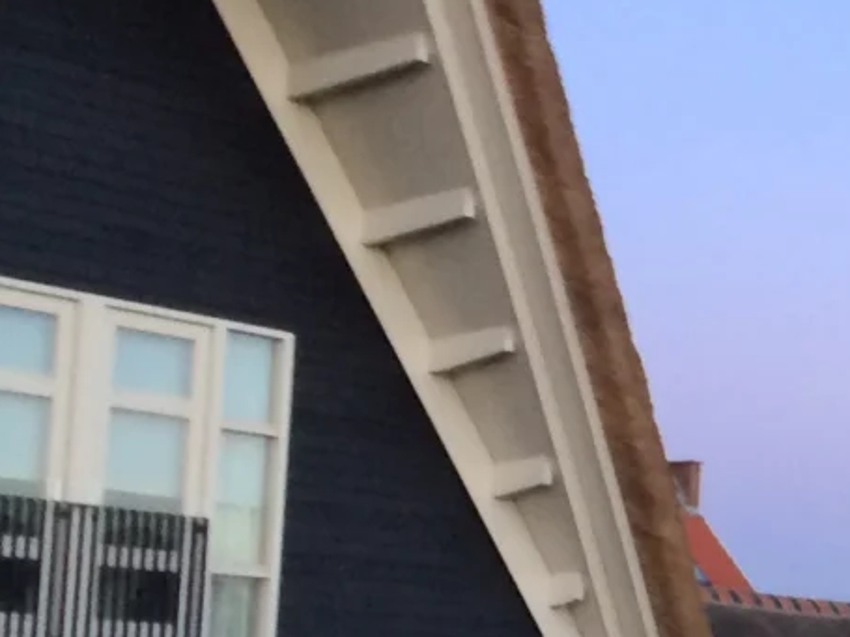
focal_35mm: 116
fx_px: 2848
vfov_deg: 12.7
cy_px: 467
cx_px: 1444
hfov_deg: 15.1
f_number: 2.2
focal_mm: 4.12
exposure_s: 1/30
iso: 80
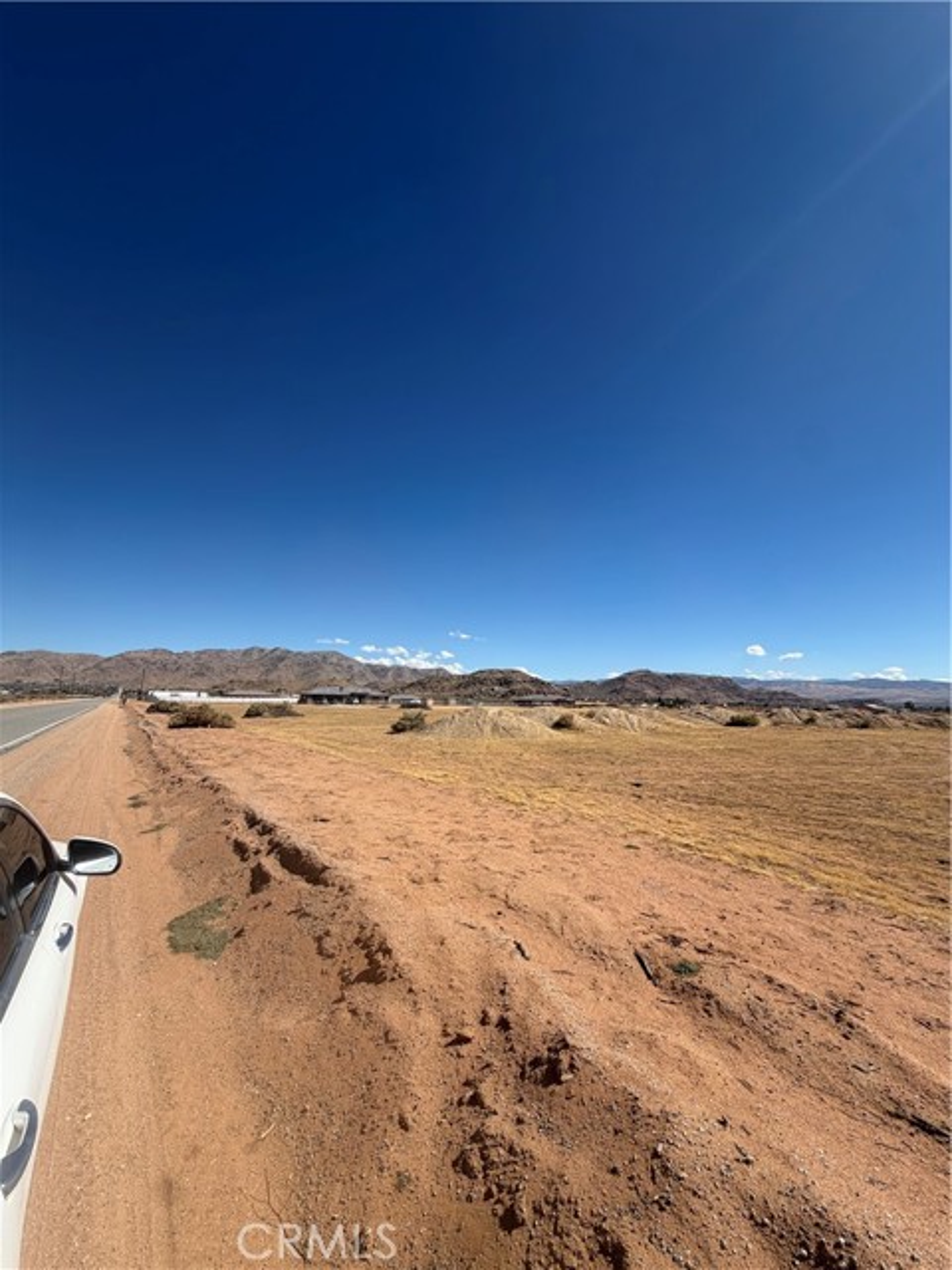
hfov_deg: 85.7
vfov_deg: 102.1
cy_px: 635
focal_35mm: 14
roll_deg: -1.2
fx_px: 513
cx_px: 476
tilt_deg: +9.7
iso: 20
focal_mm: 2.22
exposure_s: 1/1211
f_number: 2.2
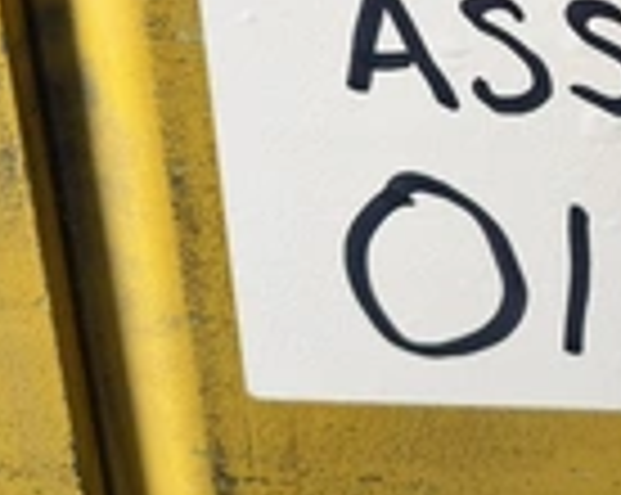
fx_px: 1248
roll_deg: +0.3
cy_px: -54
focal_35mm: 68
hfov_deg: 26.1
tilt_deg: -16.1
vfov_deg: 21.3
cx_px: 657
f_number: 1.78
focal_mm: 6.76
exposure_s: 1/121
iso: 64
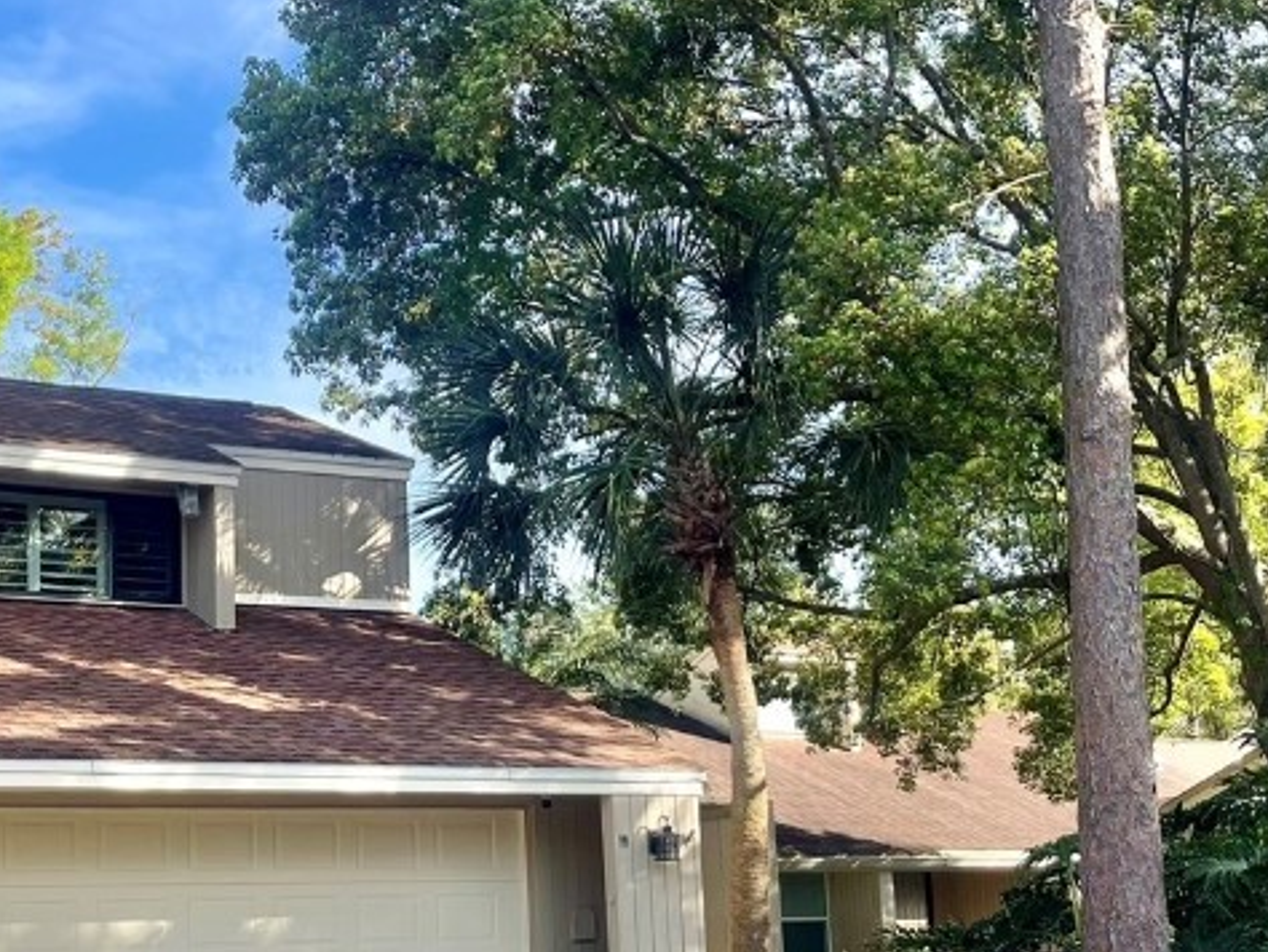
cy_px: 570
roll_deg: +1.2
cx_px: 375
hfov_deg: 35.0
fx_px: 1979
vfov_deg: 27.0
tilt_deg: +8.1
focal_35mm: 54
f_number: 1.6
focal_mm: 5.1
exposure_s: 1/1252
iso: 32
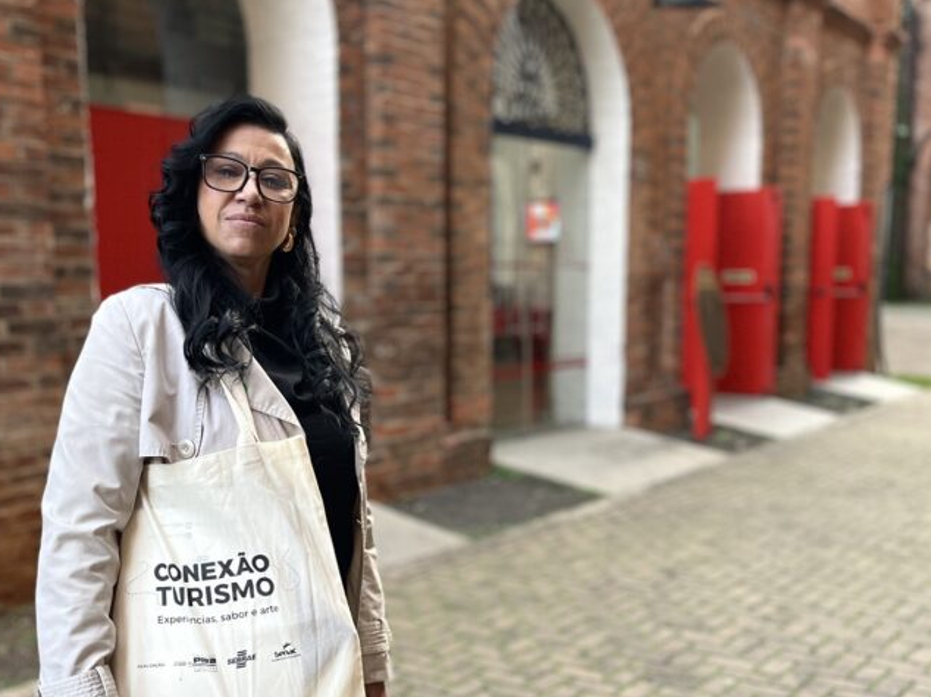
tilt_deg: -9.0
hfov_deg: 44.8
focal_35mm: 42
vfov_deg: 34.1
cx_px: 430
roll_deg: +0.1
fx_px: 1129
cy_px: 440
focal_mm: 5.1
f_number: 1.6
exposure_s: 1/84
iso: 125
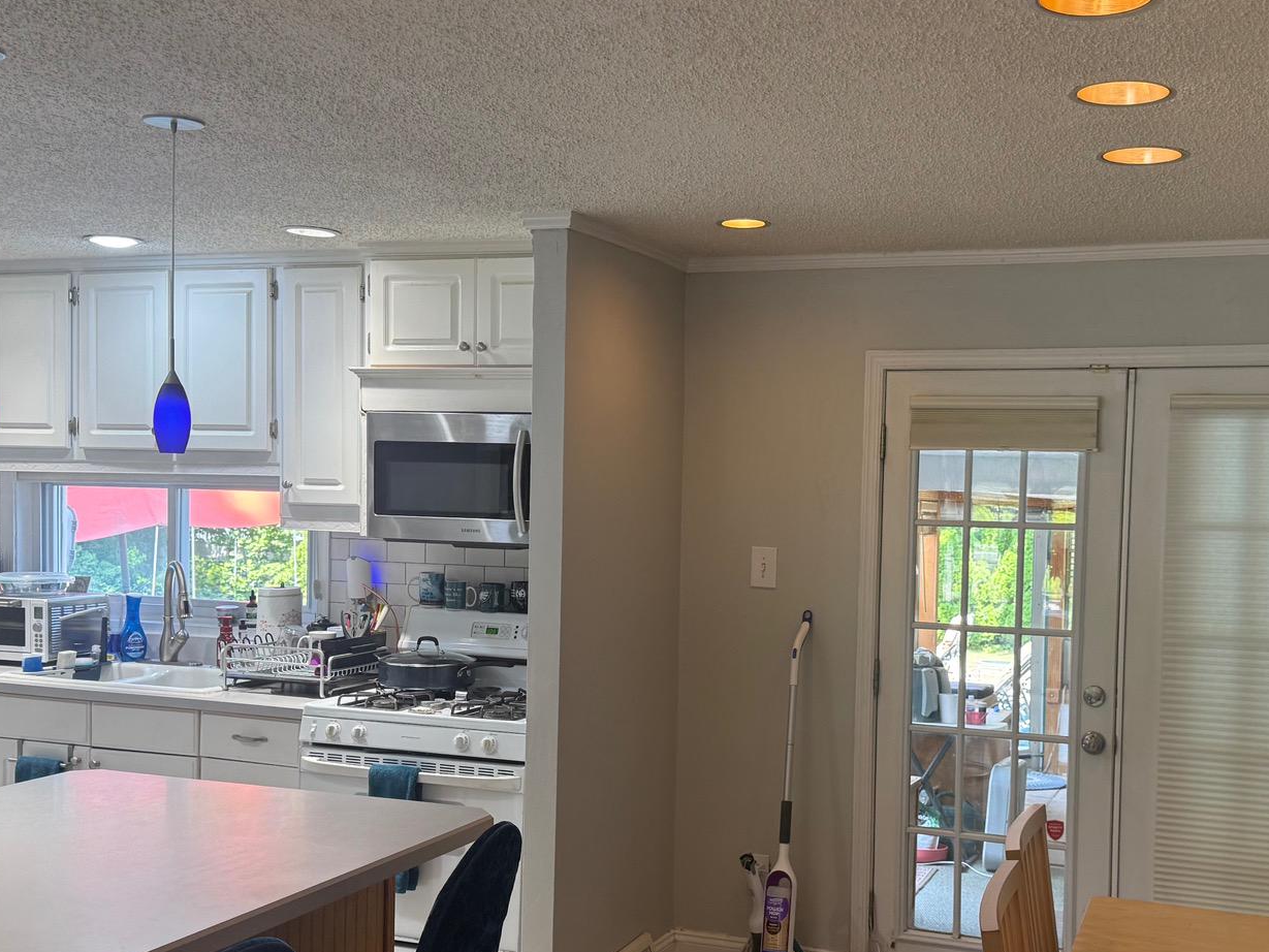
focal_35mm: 40
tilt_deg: -1.6
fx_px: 1467
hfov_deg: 46.6
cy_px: 554
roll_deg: -1.2
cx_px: 747
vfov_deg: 35.9
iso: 125
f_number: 1.78
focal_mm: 6.76
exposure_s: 1/120
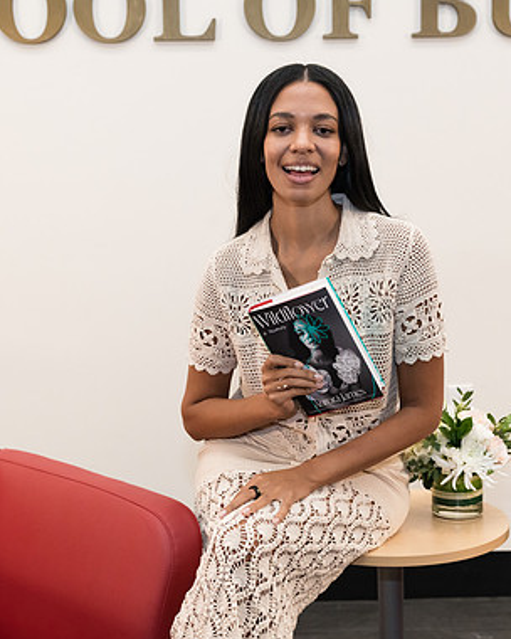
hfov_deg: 28.6
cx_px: 272
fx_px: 1002
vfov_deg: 35.4
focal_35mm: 53
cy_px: 324
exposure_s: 1/125
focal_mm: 37
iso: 3200
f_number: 4.5
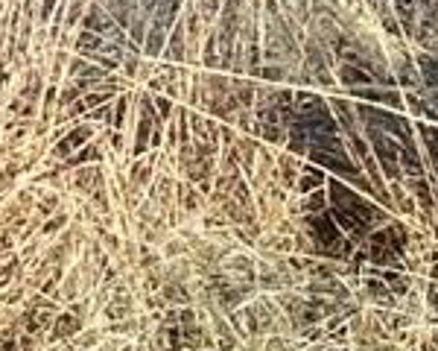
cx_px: -61
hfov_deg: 7.8
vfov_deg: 6.1
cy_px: -415
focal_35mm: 247
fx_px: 3202
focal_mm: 7.8
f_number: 2.8
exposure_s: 1/400
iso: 64
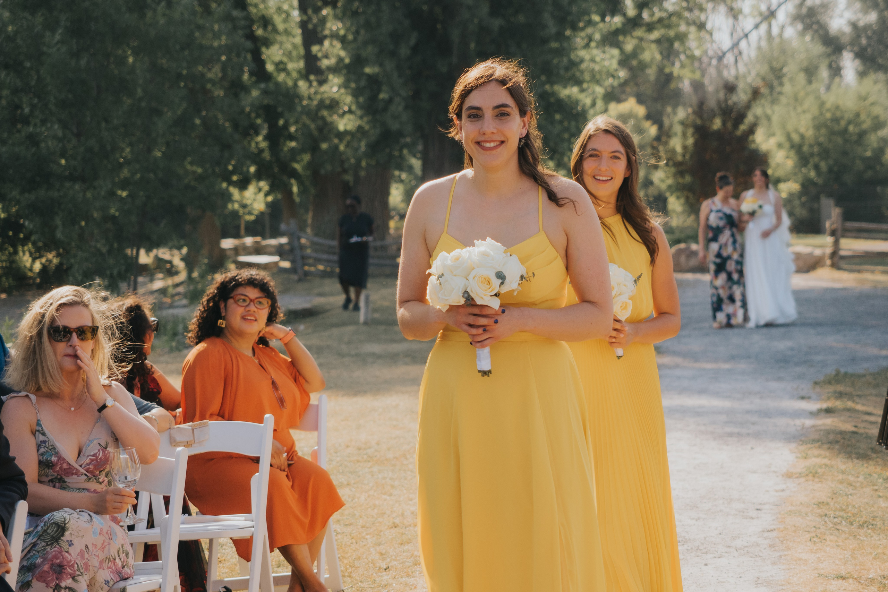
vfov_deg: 14.7
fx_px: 2290
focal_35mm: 93
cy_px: 274
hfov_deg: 21.9
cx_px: 487
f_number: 2.8
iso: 200
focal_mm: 40
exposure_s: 1/2500
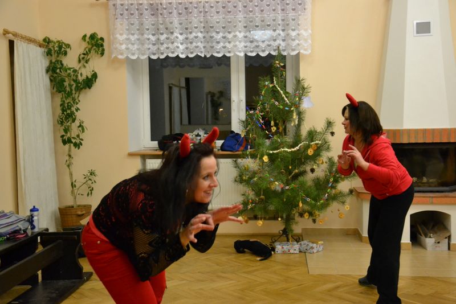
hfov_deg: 43.6
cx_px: 228
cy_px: 152
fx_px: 570
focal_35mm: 45
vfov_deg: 29.9
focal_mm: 30
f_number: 4.2
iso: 3200
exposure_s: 1/80
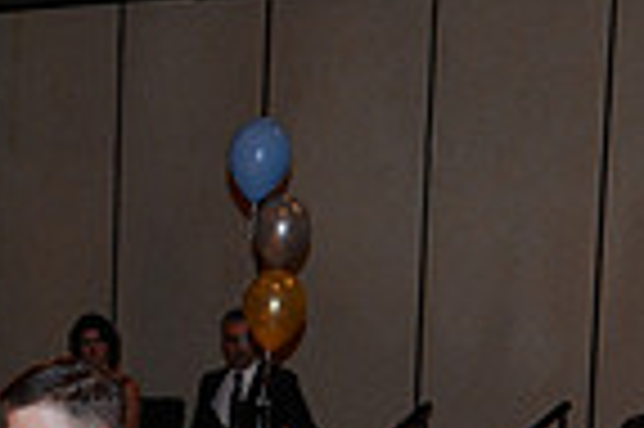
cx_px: -133
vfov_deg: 6.6
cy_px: 829
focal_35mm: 203
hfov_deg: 10.0
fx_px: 3627
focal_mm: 50
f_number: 4.5
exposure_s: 1/200
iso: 2000
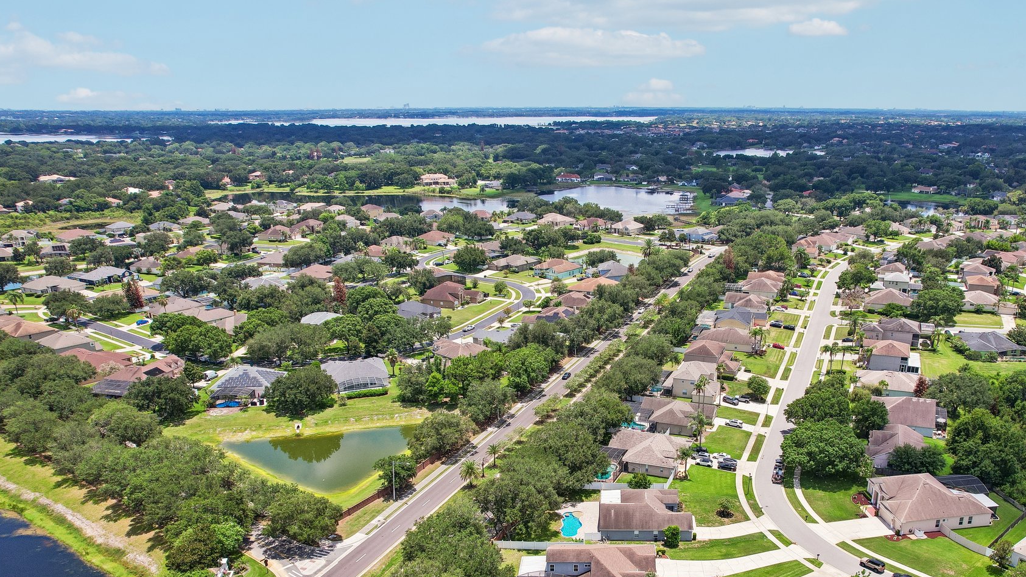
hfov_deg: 67.2
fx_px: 762
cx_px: 619
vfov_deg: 40.7
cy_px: 405
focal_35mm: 28
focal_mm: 8.4
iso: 130
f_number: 2.8
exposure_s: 1/2000
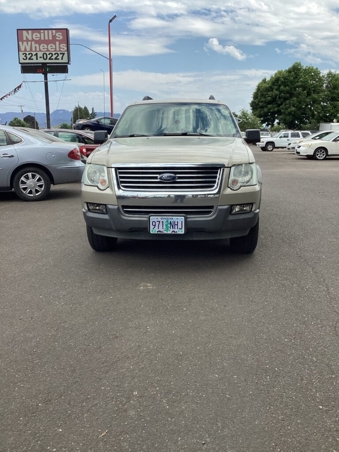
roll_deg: -1.0
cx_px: 170
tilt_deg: -13.4
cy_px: 226
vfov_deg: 58.4
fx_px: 405
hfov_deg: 45.4
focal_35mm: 31
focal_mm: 3.3
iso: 25
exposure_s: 1/895
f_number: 2.4
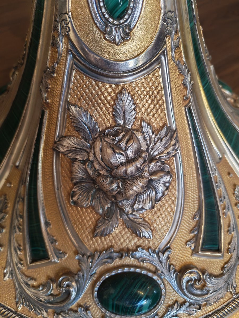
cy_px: 159
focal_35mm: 27
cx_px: 120
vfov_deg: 65.3
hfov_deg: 51.4
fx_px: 249
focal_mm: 6.12
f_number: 1.9
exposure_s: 1/100
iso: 1000
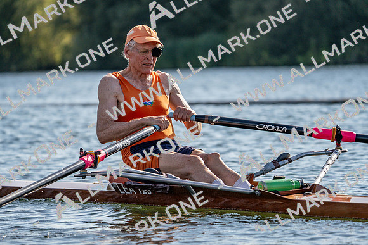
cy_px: 122
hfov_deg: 7.7
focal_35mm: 266
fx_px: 2720
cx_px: 184
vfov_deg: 5.2
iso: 250
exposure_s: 1/1600
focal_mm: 266
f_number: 5.6
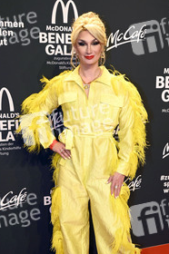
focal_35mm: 50
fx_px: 353
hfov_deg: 26.9
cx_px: 93
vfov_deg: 39.2
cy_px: 170
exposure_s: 1/60
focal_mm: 35
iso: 500
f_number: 6.3
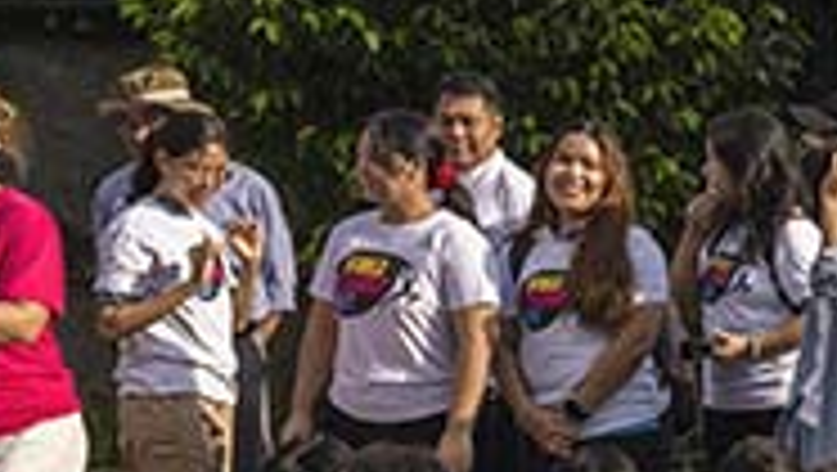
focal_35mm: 138
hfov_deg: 13.8
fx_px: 3059
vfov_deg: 8.8
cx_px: 1521
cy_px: 405
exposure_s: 1/640
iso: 400
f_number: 8
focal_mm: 25.5
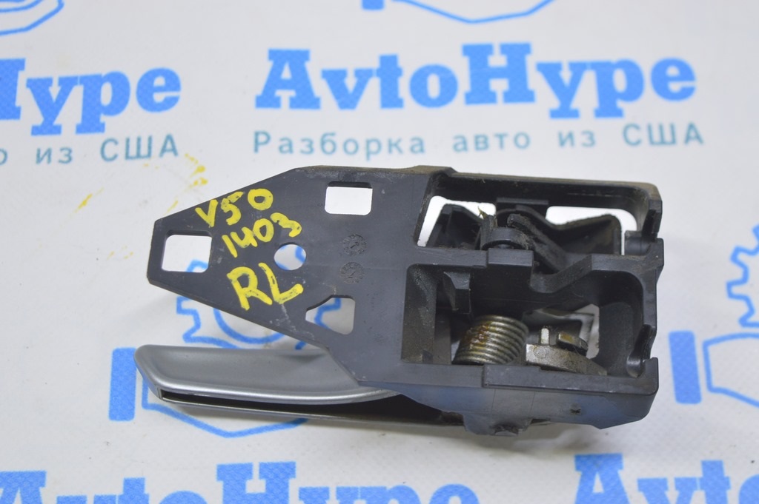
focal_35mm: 69
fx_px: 1454
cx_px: 380
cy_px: 252
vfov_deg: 19.7
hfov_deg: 29.3
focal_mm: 46
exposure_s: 1/20
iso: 400
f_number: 5.6
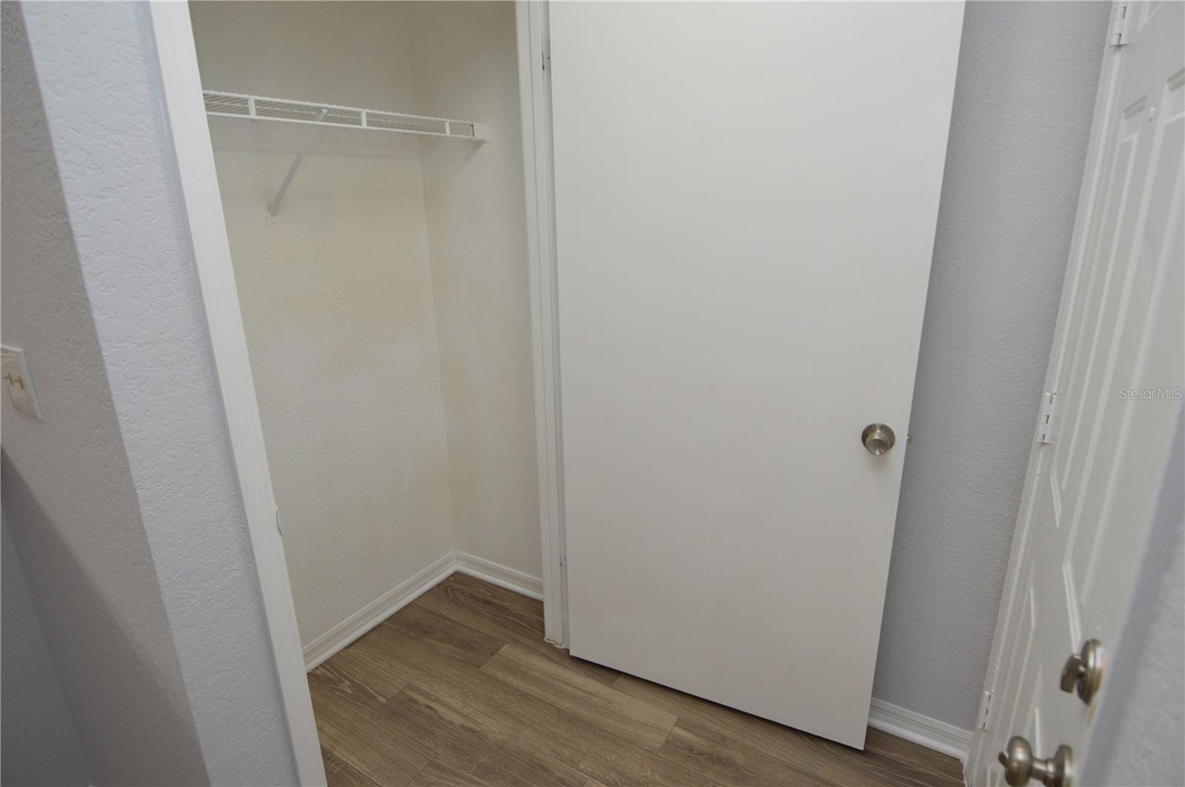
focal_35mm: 18
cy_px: 394
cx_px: 592
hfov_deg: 90.1
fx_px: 592
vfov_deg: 67.3
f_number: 4
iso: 400
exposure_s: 1/60
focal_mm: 12
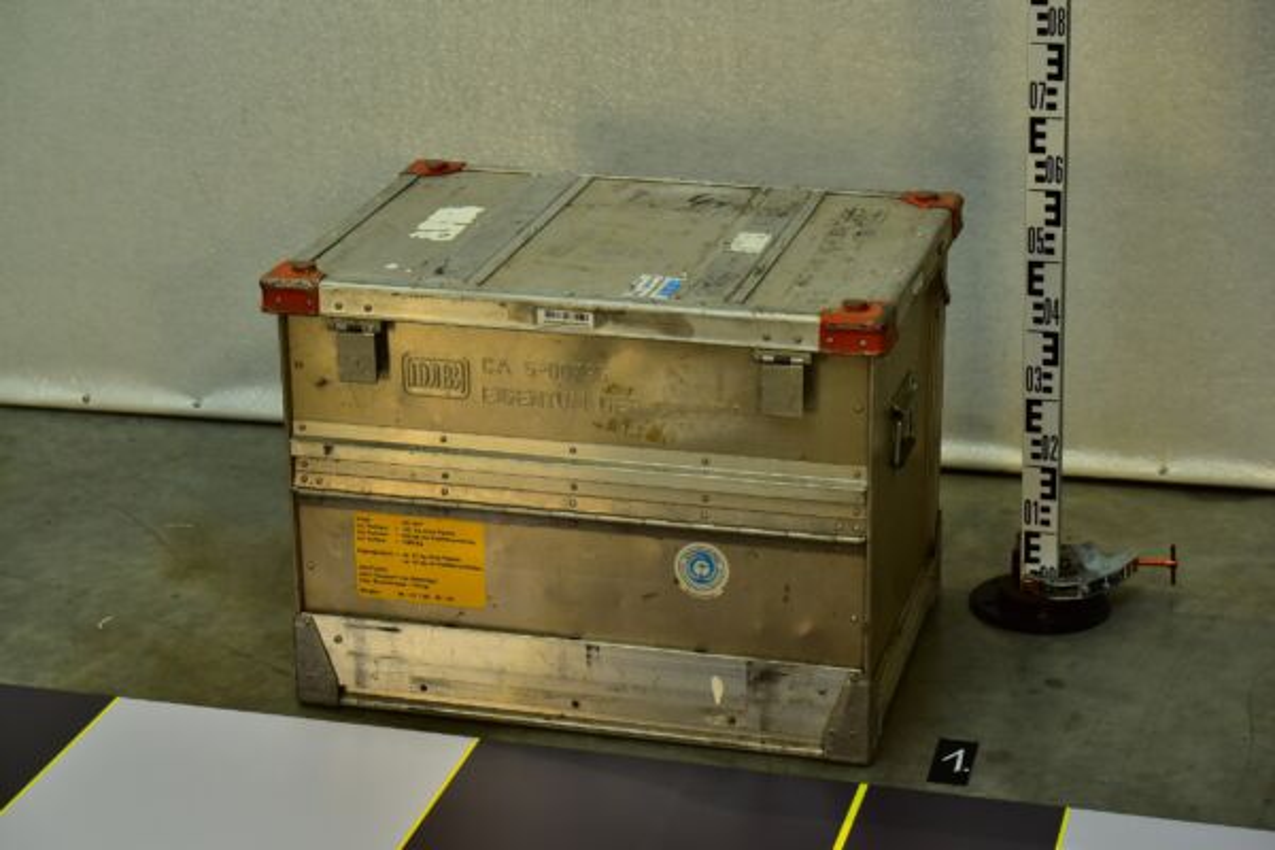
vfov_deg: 17.1
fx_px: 2833
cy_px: 425
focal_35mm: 80
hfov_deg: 25.4
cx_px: 638
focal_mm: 80
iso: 500
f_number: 16
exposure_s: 1/25
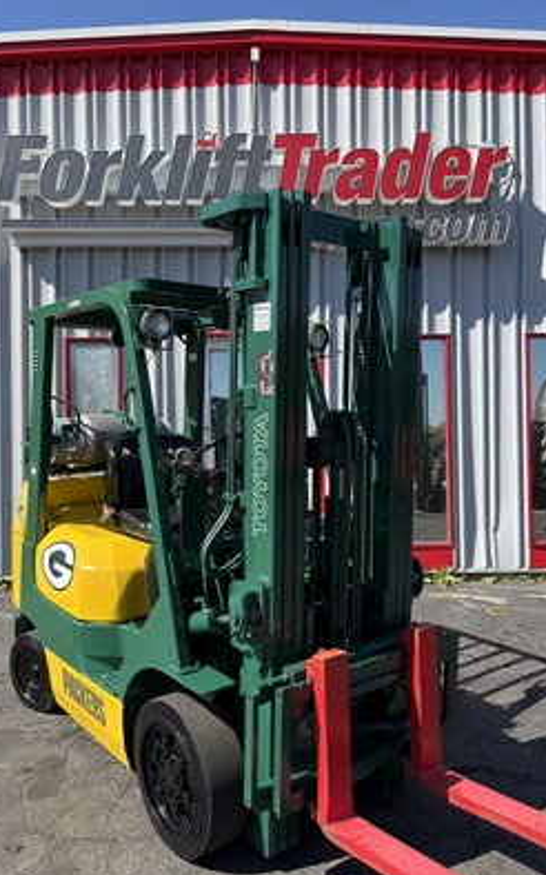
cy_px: 442
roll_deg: +0.1
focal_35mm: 28
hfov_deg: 44.5
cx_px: 246
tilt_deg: +1.0
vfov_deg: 66.5
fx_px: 667
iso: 64
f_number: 1.6
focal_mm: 5.96
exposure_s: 1/2075
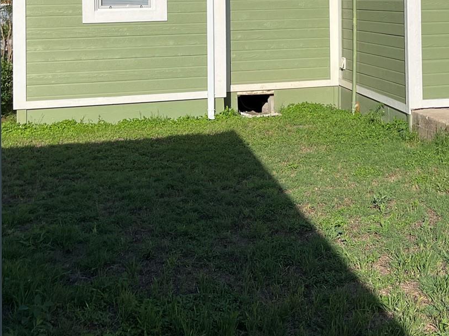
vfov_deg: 21.6
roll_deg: +1.4
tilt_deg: -0.4
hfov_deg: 29.1
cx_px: 370
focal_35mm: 65
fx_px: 843
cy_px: -21
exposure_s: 1/3745
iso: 50
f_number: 1.6
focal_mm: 5.1
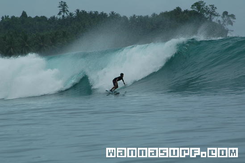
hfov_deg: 6.5
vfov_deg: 4.4
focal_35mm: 315
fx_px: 2142
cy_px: 82
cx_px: 122
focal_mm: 210
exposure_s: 1/2000
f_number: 8
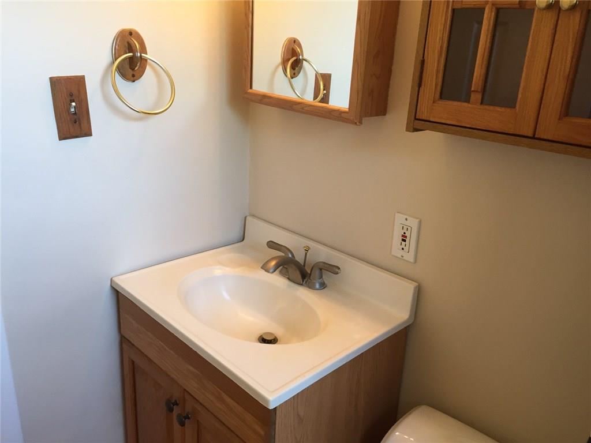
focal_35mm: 29
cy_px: 222
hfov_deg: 61.7
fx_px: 495
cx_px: 296
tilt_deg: -19.0
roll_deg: -5.2
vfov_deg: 48.2
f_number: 2.2
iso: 80
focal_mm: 4.15
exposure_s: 1/30
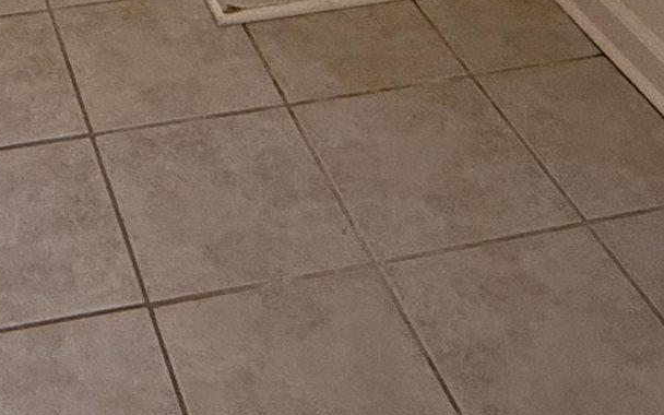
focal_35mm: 75
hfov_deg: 26.6
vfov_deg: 12.5
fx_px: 1357
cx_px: 71
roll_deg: -0.6
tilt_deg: -7.3
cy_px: -657
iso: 200
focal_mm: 2.22
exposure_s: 1/60
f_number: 2.2
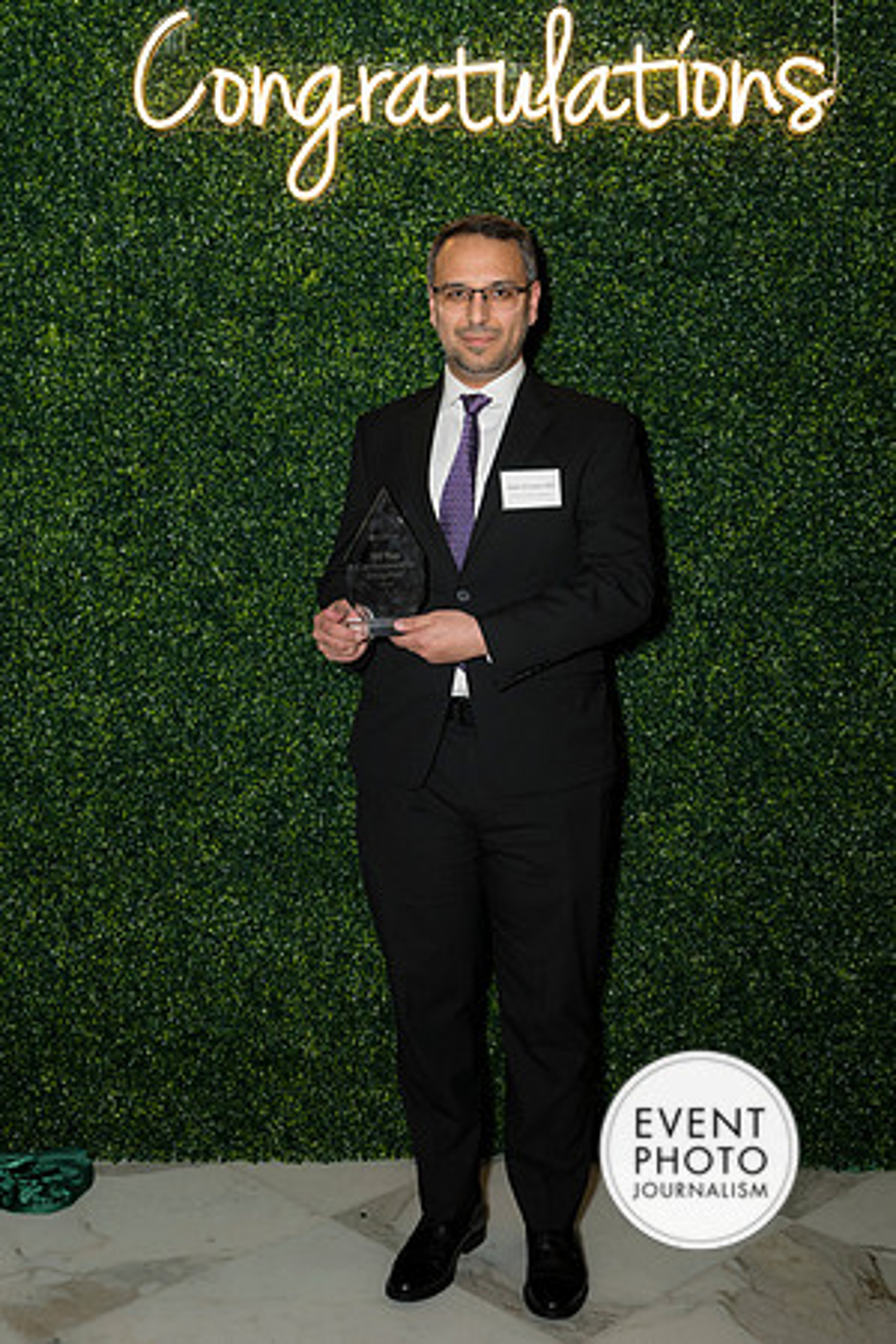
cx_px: 448
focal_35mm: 41
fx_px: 1531
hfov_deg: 32.6
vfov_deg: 47.4
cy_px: 672
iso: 640
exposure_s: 1/160
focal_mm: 41
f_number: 5
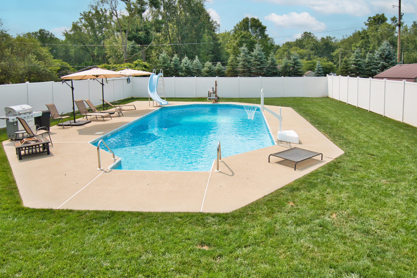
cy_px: 139
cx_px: 208
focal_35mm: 26
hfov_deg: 70.4
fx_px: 295
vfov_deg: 50.4
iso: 640
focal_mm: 17
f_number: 5.3
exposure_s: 1/4000
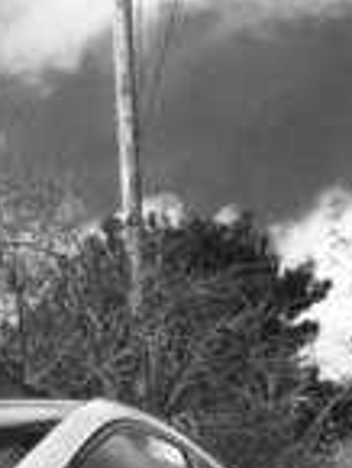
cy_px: 720
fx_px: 1340
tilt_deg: +0.8
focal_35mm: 99
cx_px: -165
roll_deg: +2.3
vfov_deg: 17.6
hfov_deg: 14.1
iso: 25
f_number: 2.2
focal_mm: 4.15
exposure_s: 1/1326
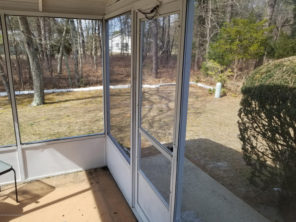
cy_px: 111
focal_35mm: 26
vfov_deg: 53.1
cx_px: 148
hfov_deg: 67.3
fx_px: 222
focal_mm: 4.25
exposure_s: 1/470
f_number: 1.7
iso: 50
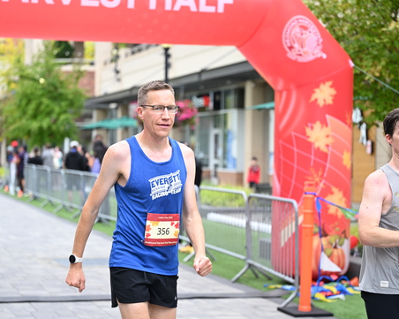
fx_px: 944
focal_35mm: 80
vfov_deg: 19.2
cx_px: 202
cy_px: 160
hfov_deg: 23.9
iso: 800
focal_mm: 70
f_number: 2.8
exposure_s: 1/1600
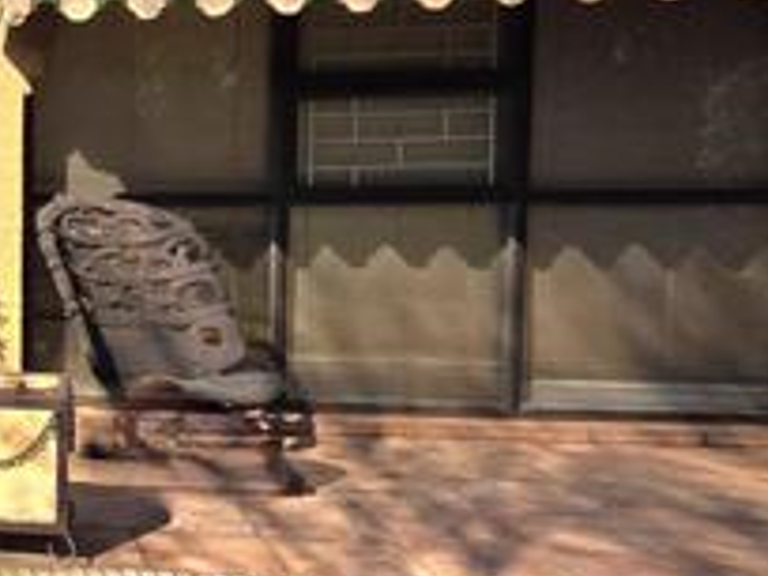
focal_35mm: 51
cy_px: 252
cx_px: -316
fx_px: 1131
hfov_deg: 28.2
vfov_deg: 28.5
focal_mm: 2.2
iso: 64
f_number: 1.9
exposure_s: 1/2000
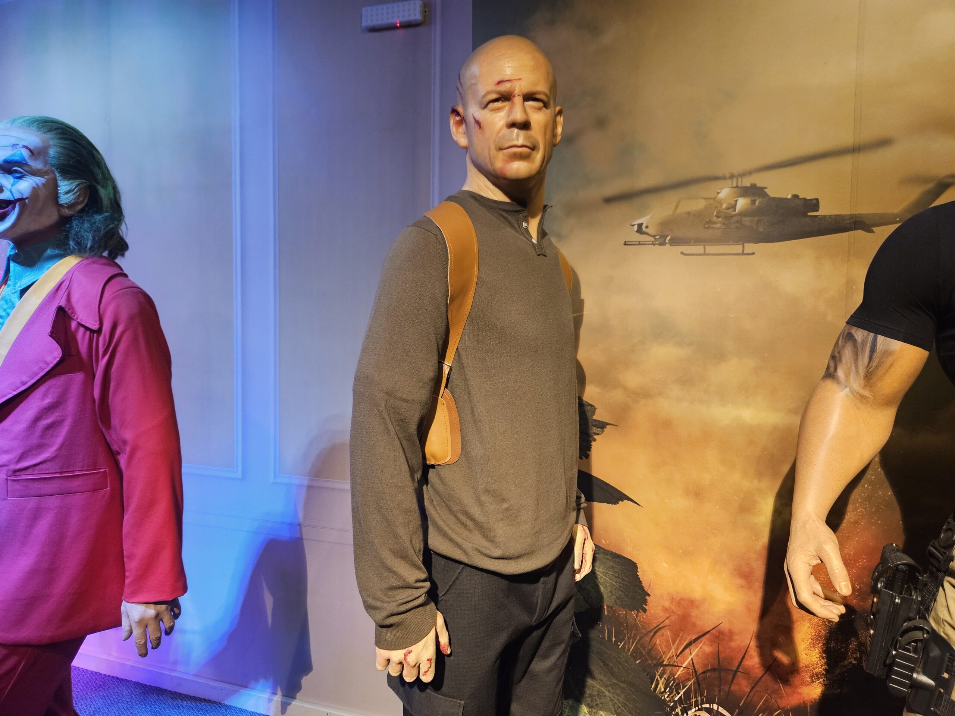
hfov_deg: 73.9
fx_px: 635
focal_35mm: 23
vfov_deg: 58.9
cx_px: 478
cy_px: 358
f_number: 1.8
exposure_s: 1/40
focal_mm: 5.4
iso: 500
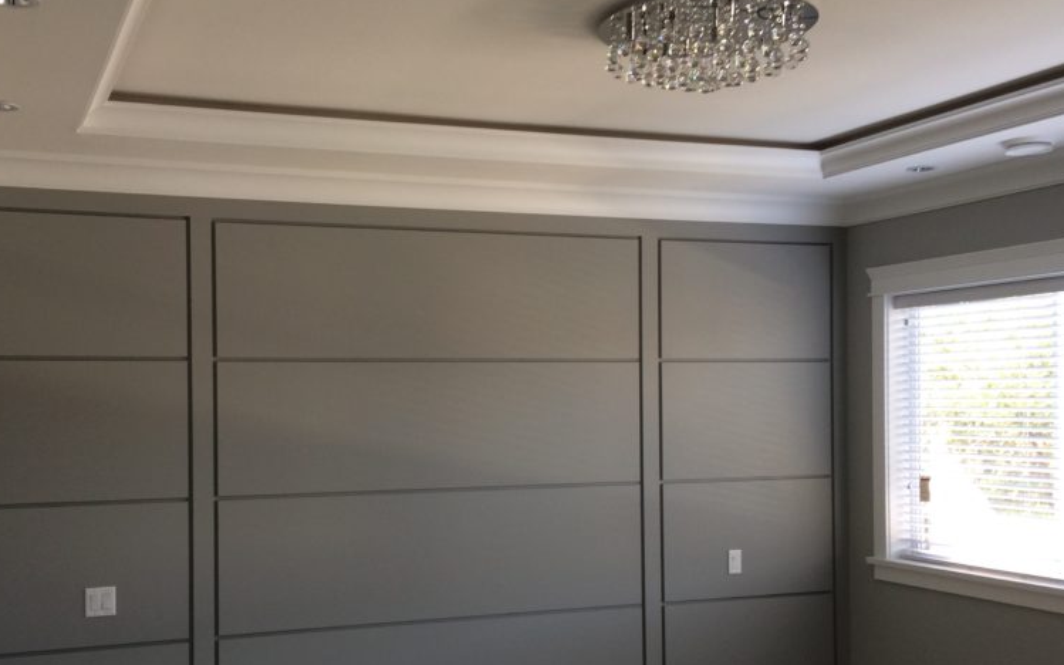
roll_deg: +0.0
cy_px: 399
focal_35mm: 42
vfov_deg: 30.5
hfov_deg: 47.0
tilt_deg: -0.4
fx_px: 1218
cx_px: 436
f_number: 2.2
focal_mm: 4.15
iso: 32
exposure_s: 1/40
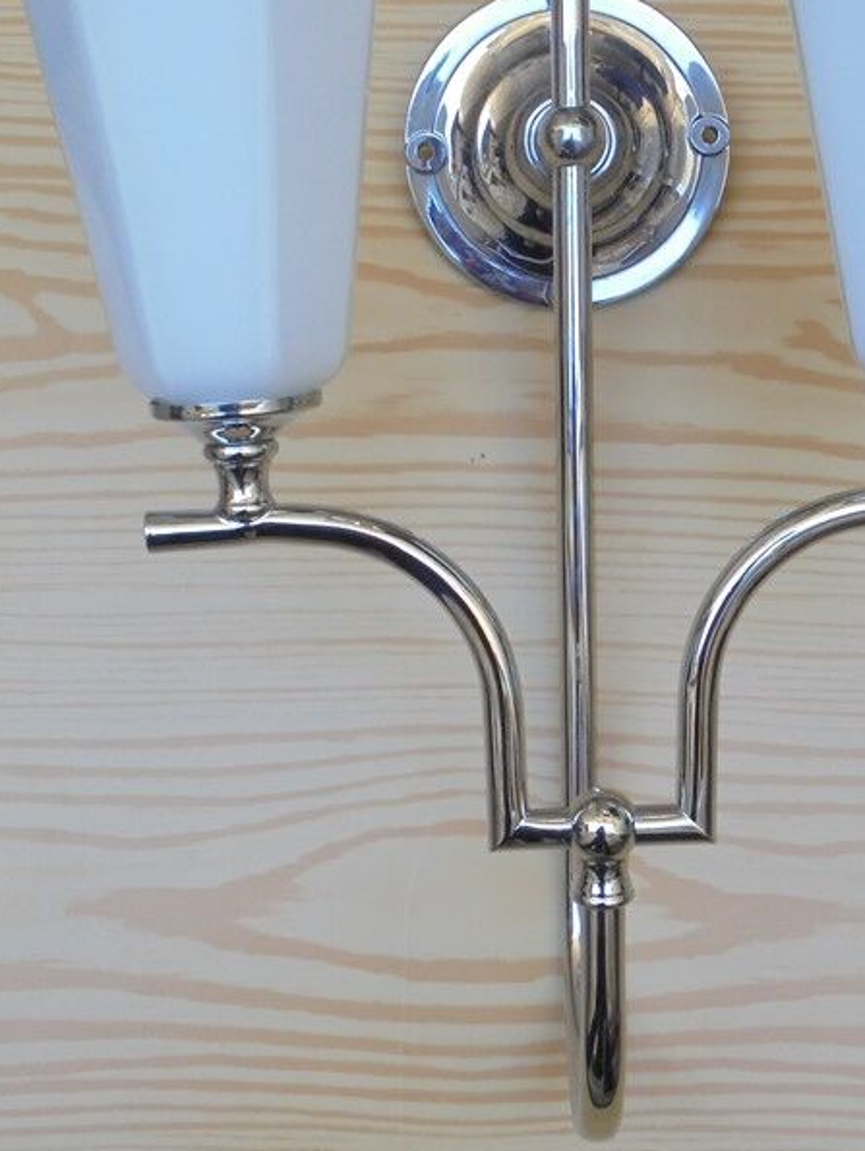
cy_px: 426
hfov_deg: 22.5
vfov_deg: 29.7
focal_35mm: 65
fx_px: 2163
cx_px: 593
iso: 160
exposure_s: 1/30
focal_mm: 7.8
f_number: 4.5
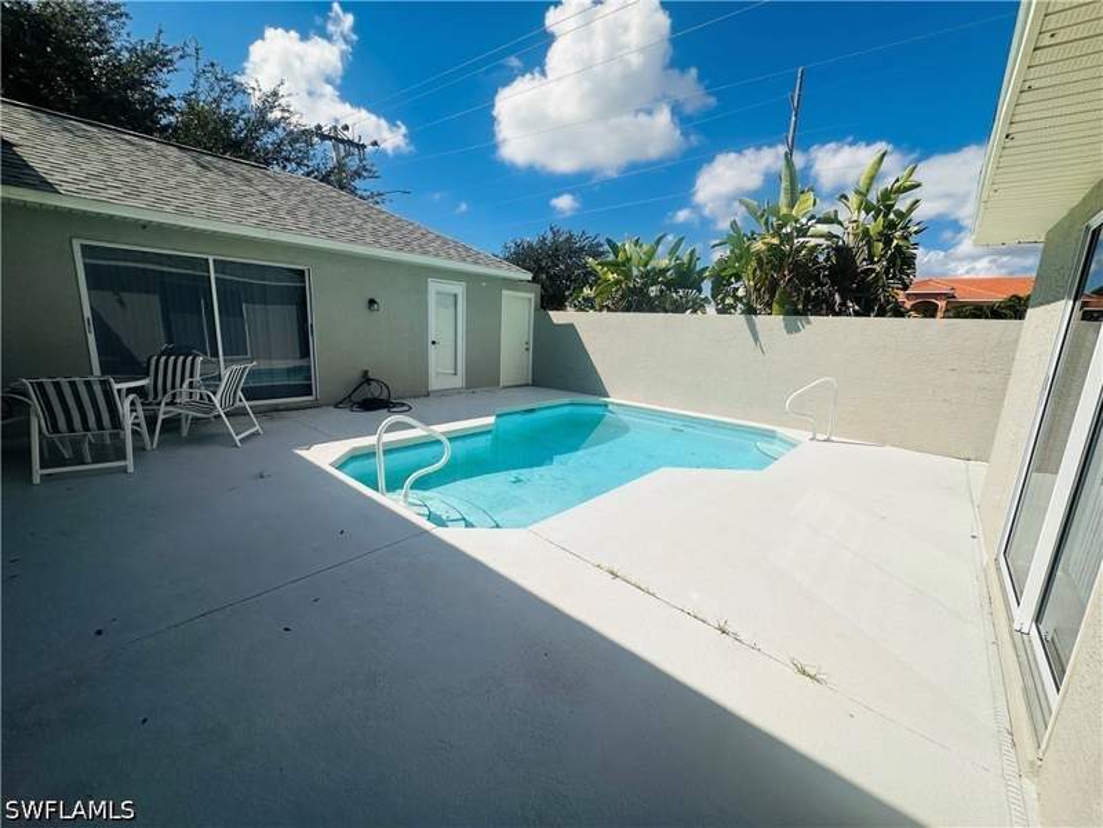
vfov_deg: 85.7
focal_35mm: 14
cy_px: 414
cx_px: 552
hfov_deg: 102.1
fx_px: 446
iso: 50
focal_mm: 2.22
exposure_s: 1/5051
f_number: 2.2
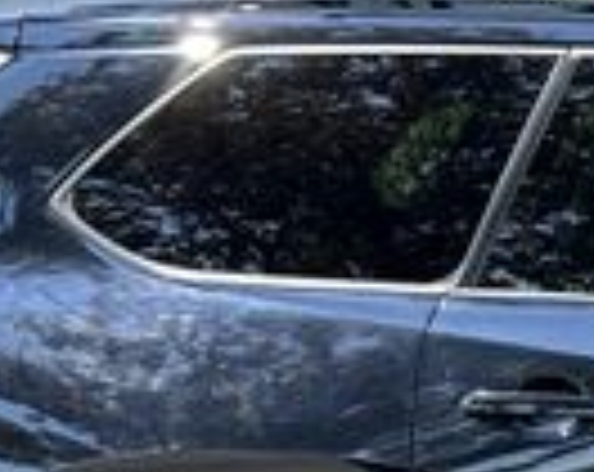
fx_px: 2000
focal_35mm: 114
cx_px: 1094
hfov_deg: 14.6
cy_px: 405
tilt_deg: -4.3
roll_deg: -0.4
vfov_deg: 13.4
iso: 80
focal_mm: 6.86
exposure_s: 1/441
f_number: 1.78
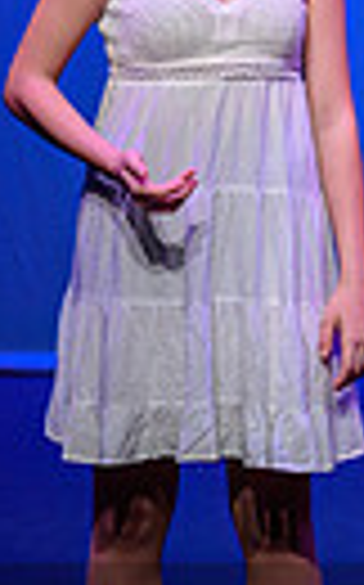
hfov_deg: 1.9
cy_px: 97
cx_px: 1188
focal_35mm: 700
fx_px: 11135
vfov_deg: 3.0
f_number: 2.8
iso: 1600
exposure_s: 1/500
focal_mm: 150
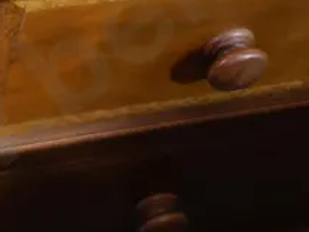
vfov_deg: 9.6
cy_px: -152
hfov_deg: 13.0
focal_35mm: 148
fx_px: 1321
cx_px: 373
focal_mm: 15
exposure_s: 1/60
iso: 2000
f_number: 3.6
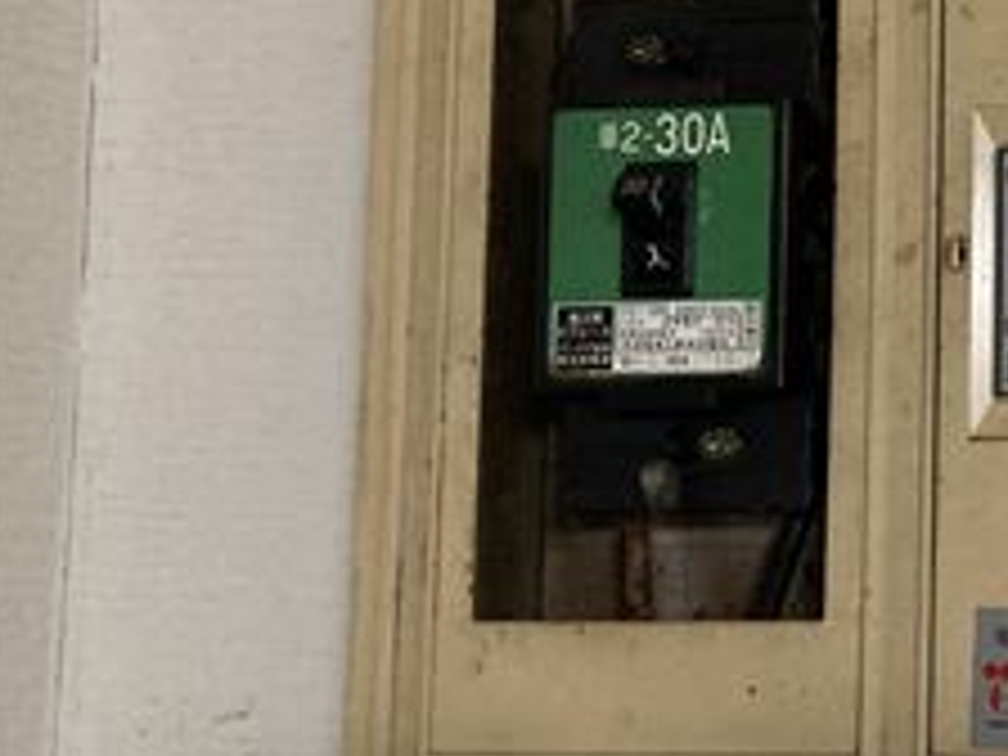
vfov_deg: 18.3
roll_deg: -0.5
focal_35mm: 80
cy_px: 207
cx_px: 1413
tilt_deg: +6.4
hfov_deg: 21.4
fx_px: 2330
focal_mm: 3.99
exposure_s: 1/33
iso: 250
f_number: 1.8
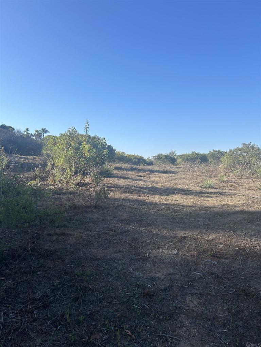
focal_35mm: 26
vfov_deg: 67.3
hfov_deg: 53.1
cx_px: 130
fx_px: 261
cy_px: 174
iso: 50
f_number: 1.5
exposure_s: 1/2353
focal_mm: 5.7
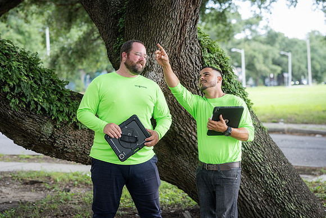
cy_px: 109
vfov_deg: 16.1
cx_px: 163
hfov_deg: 23.9
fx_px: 770
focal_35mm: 85
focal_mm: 85
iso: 500
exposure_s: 1/500
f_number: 3.5
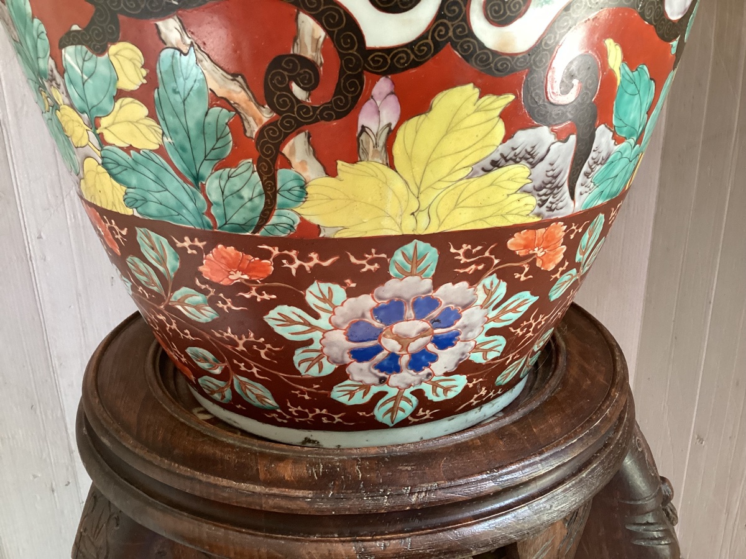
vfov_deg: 45.4
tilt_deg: -19.8
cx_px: 373
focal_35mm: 31
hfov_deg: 58.4
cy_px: 280
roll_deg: -1.8
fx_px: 668
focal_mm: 3.3
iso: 160
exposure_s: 1/50
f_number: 2.4
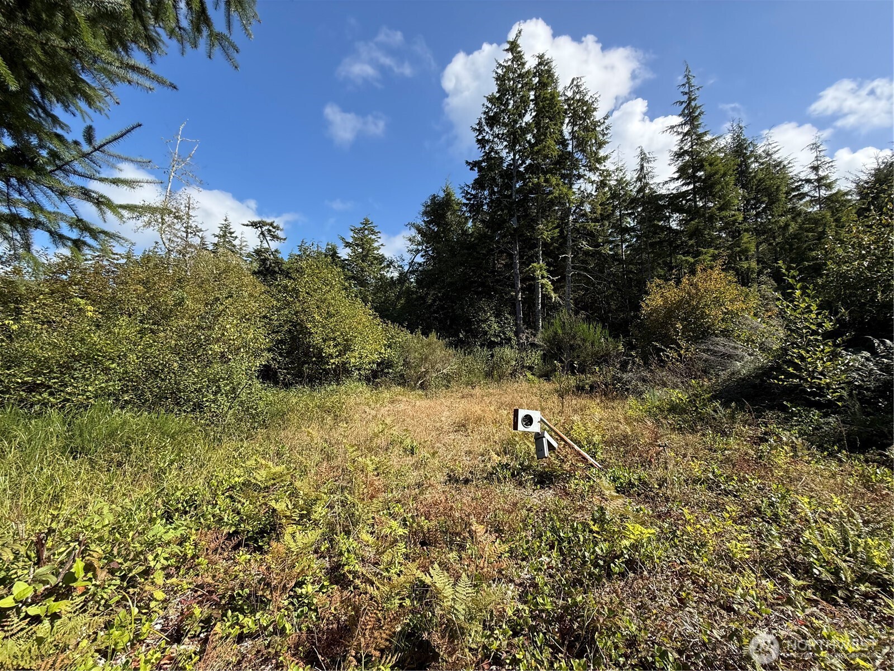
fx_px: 362
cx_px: 447
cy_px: 336
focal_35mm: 14
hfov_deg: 102.1
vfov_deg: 85.7
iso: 64
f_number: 2.2
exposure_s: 1/888
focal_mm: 2.22
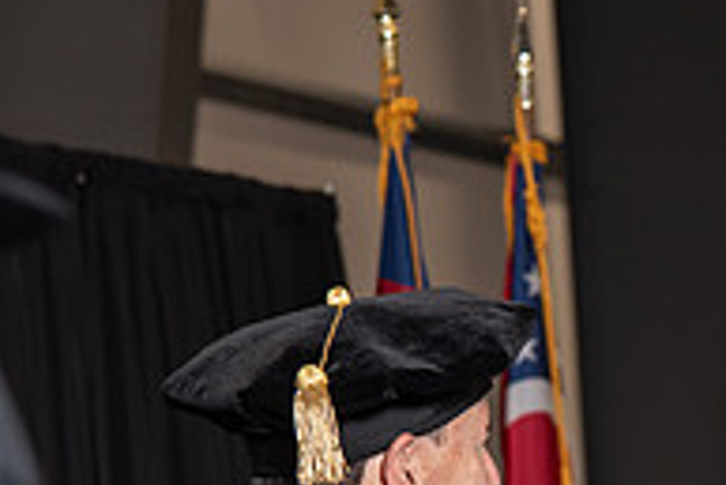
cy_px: 645
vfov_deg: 5.6
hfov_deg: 8.3
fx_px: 4965
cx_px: 903
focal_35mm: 246
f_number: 5
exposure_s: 1/200
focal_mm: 82
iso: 1000
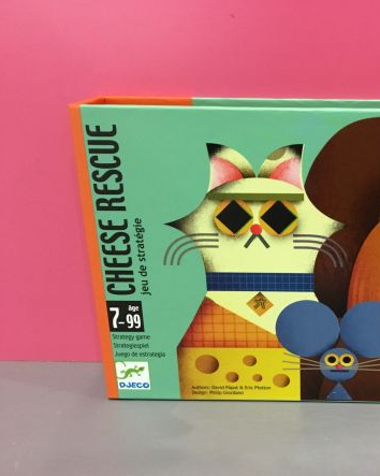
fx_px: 577
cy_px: 241
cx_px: 320
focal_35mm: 41
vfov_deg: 44.8
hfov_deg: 35.0
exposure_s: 1/20
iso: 200
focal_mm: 3.3
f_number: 2.4
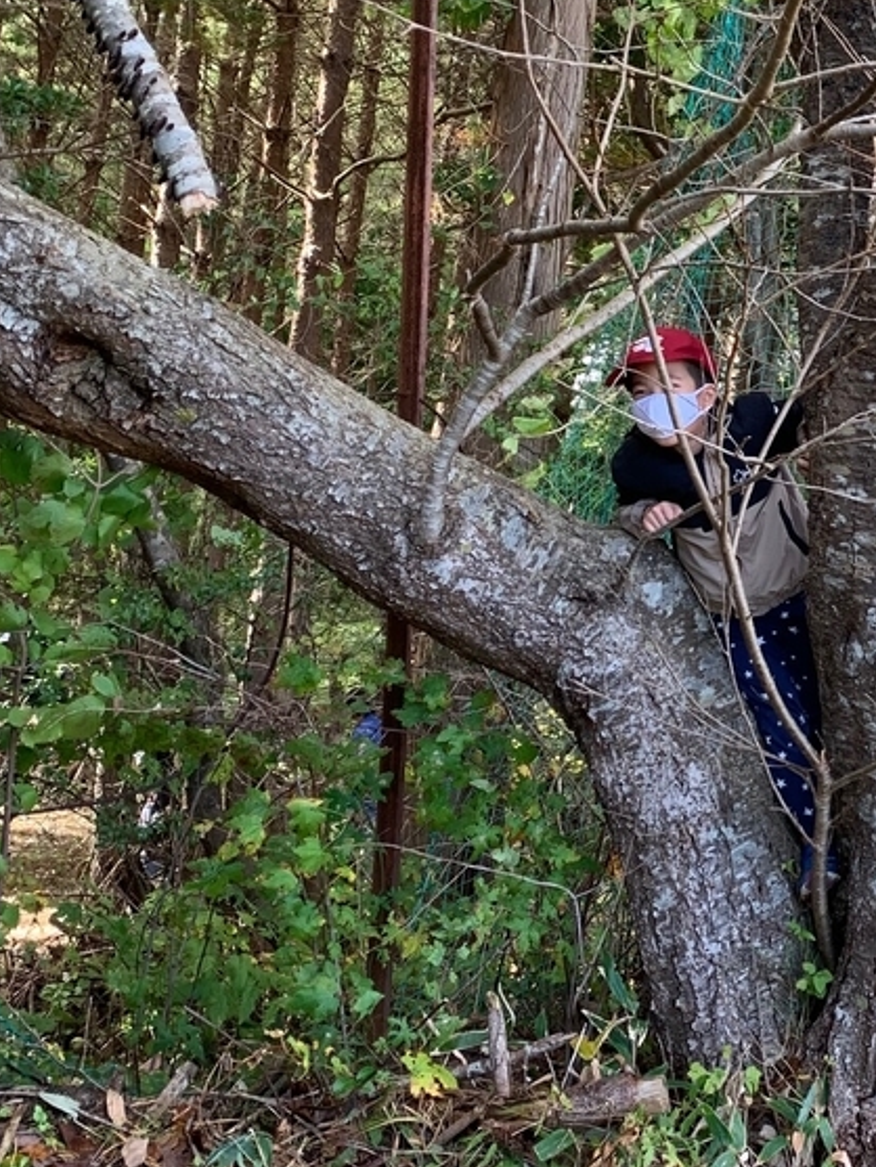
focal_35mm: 56
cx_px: 895
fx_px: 1889
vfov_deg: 34.3
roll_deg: -8.6
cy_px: 555
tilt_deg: +3.2
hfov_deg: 24.8
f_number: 1.8
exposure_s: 1/121
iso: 40
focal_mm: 4.25
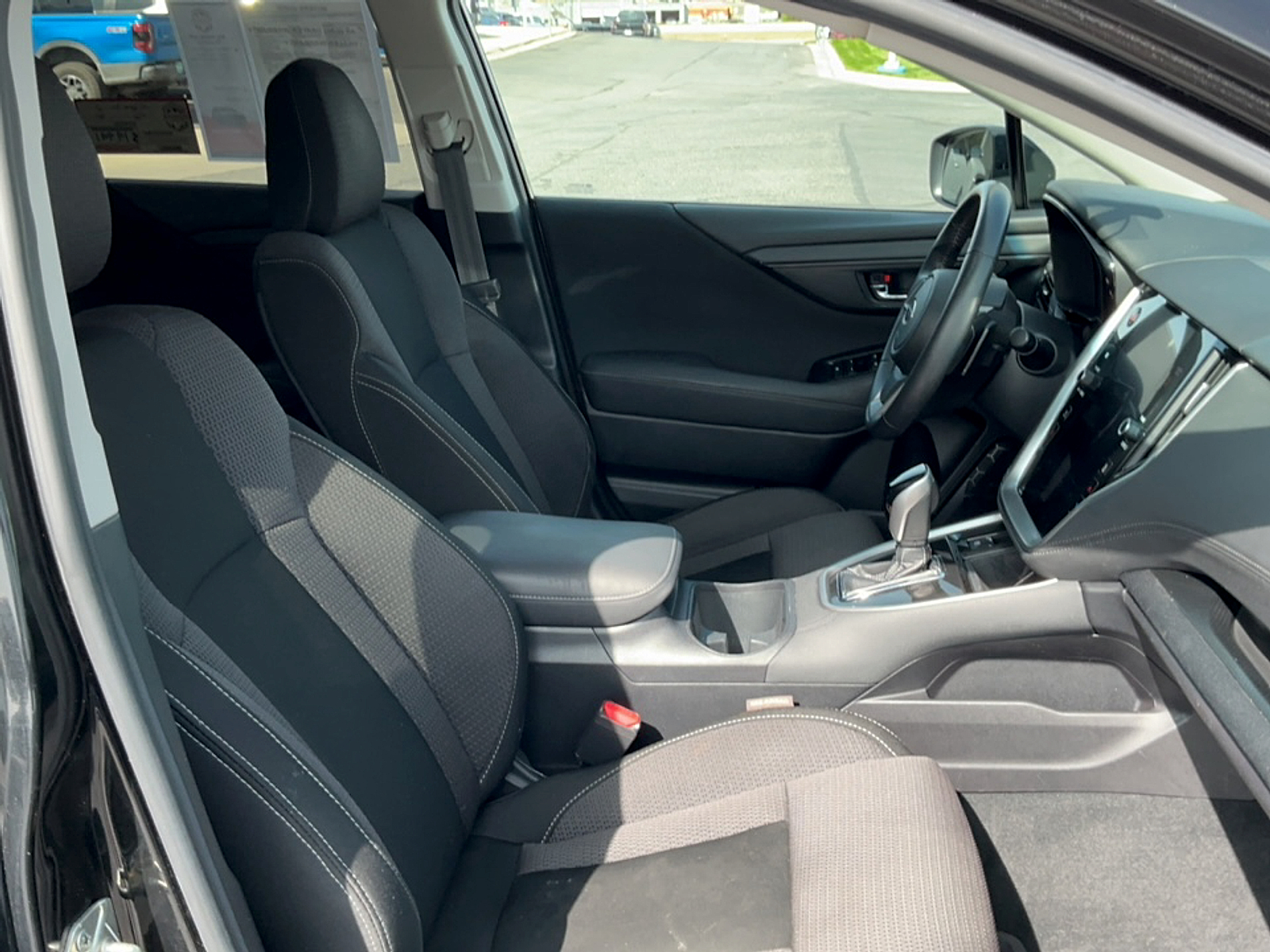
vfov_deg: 46.8
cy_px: 476
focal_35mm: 30
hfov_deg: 60.0
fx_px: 1101
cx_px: 635
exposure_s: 1/159
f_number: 1.8
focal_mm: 3
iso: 20
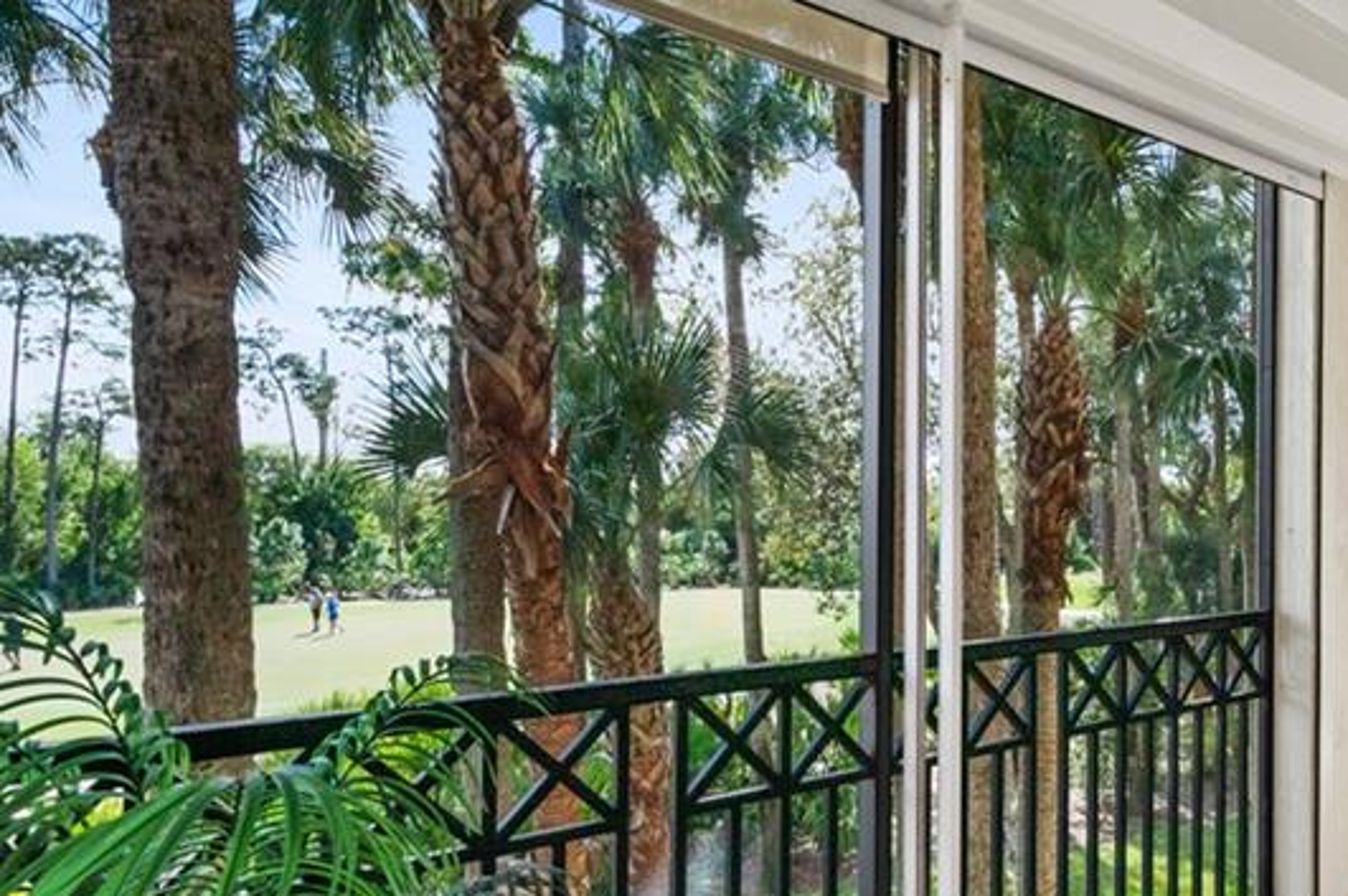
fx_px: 1010
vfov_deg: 47.7
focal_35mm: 27
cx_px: 995
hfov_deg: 63.8
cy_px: 519
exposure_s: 1/50
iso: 1000
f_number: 7.1
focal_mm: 14
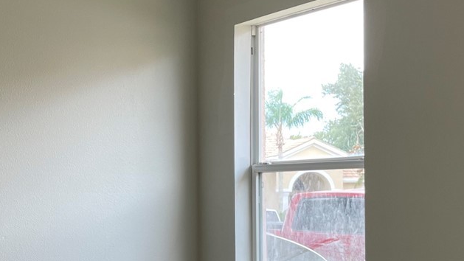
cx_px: 32
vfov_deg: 16.7
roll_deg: +0.3
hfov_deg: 28.1
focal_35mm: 72
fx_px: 886
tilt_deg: -0.9
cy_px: 187
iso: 32
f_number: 1.6
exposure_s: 1/120
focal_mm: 4.2
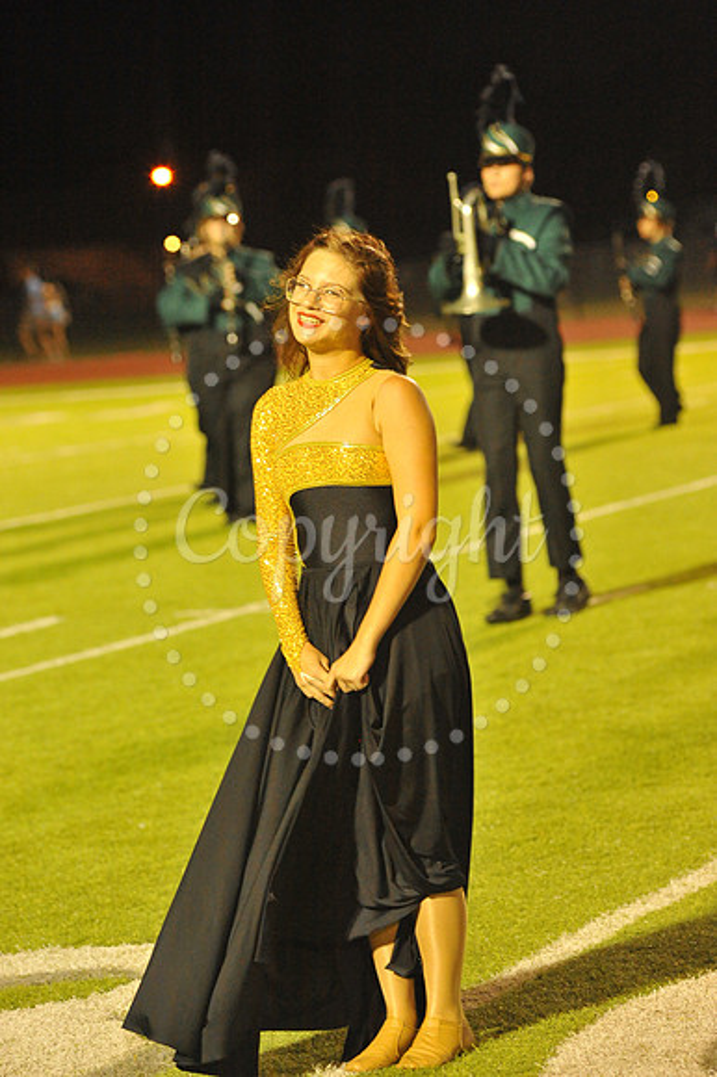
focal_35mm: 135
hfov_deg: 10.1
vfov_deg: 15.2
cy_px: 538
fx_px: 4038
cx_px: 358
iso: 6400
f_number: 5
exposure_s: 1/200
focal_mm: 135
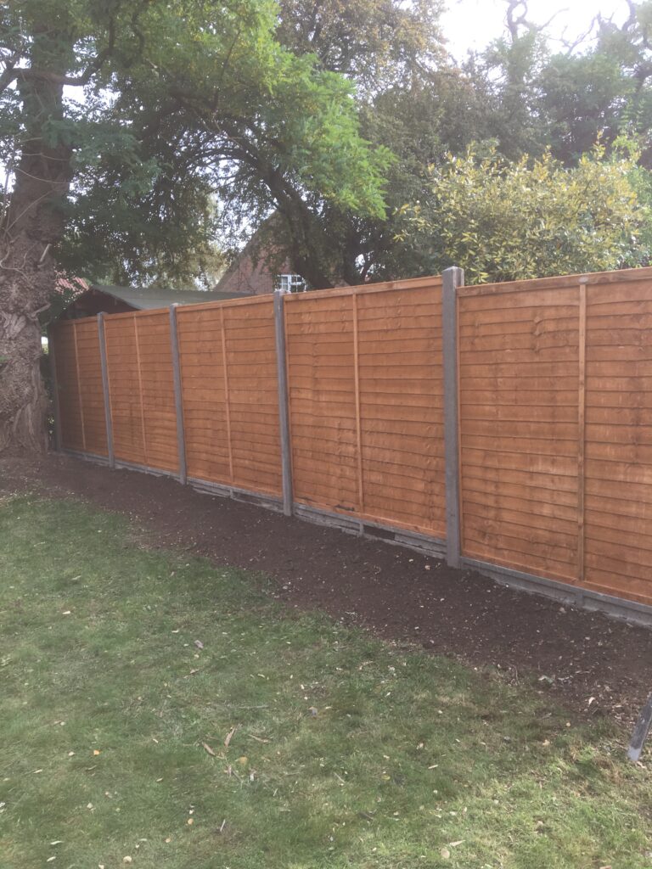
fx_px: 728
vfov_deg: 61.7
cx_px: 326
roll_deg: -0.3
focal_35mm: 29
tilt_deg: -6.7
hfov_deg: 48.2
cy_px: 434
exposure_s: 1/155
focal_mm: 4.15
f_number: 2.2
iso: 25
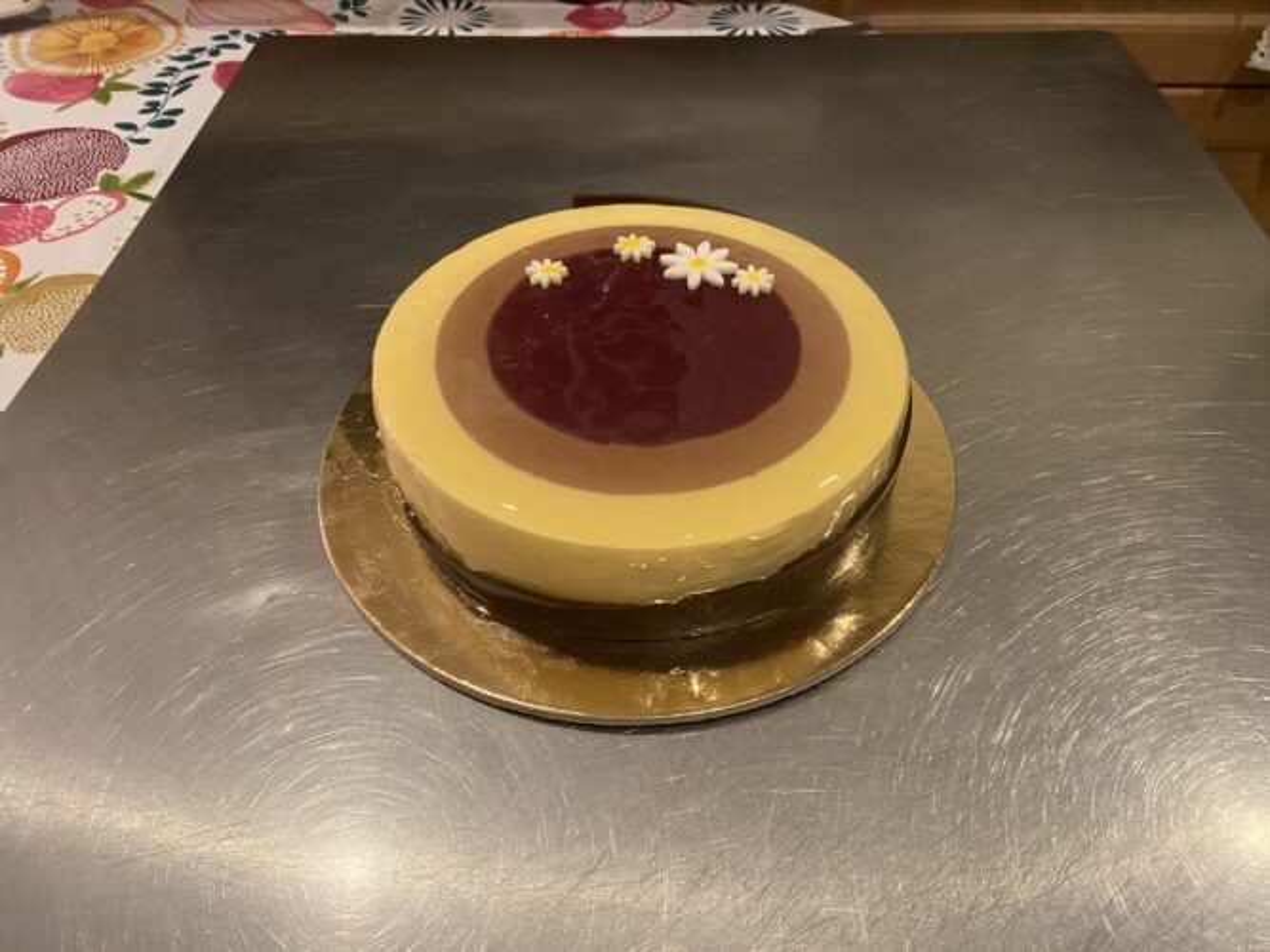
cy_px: 476
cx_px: 635
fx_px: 954
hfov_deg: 67.3
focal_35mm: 26
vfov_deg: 53.0
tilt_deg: -46.9
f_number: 1.8
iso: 320
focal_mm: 4.25
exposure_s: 1/33
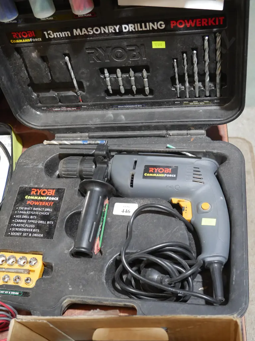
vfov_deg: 44.8
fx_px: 413
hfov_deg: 34.3
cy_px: 170
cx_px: 128
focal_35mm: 42
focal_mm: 21
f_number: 4.6
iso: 1000
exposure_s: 1/60
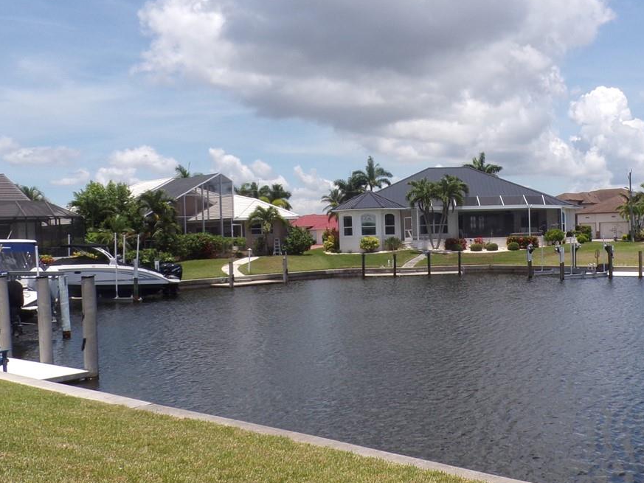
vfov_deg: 32.9
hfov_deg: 42.3
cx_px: 434
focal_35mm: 44
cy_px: 226
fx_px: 819
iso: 80
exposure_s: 1/420
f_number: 5.8
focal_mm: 4.3
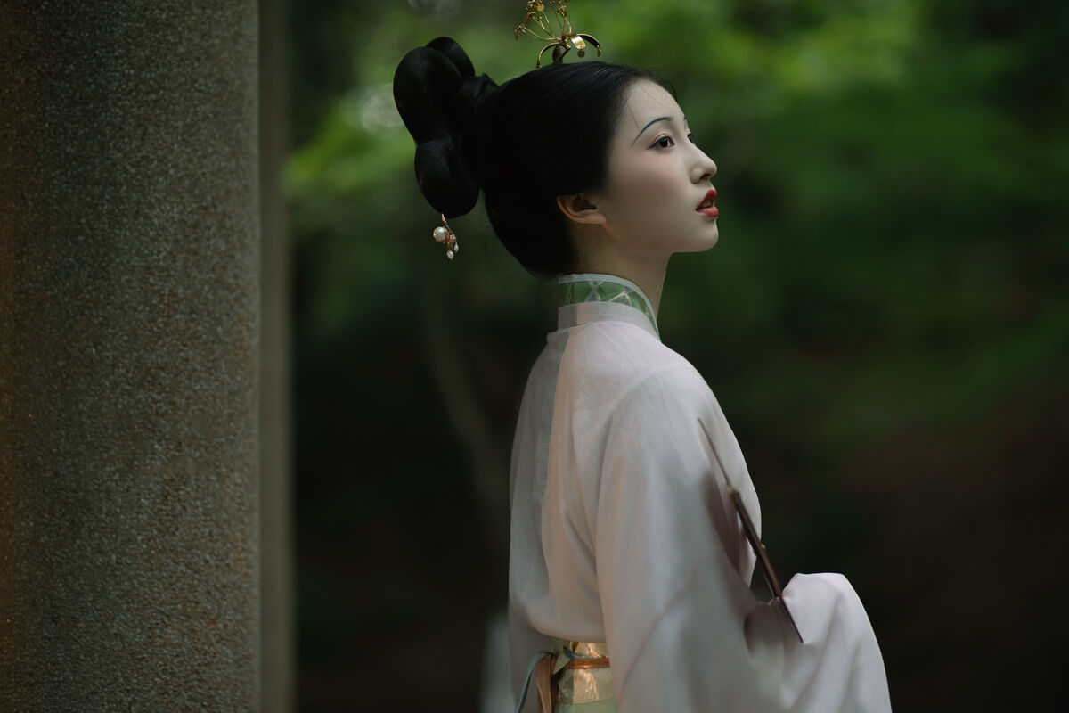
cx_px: 534
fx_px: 2524
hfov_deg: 23.9
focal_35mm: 85
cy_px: 356
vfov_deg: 16.1
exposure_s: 1/40
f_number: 1.8
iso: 100
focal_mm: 85
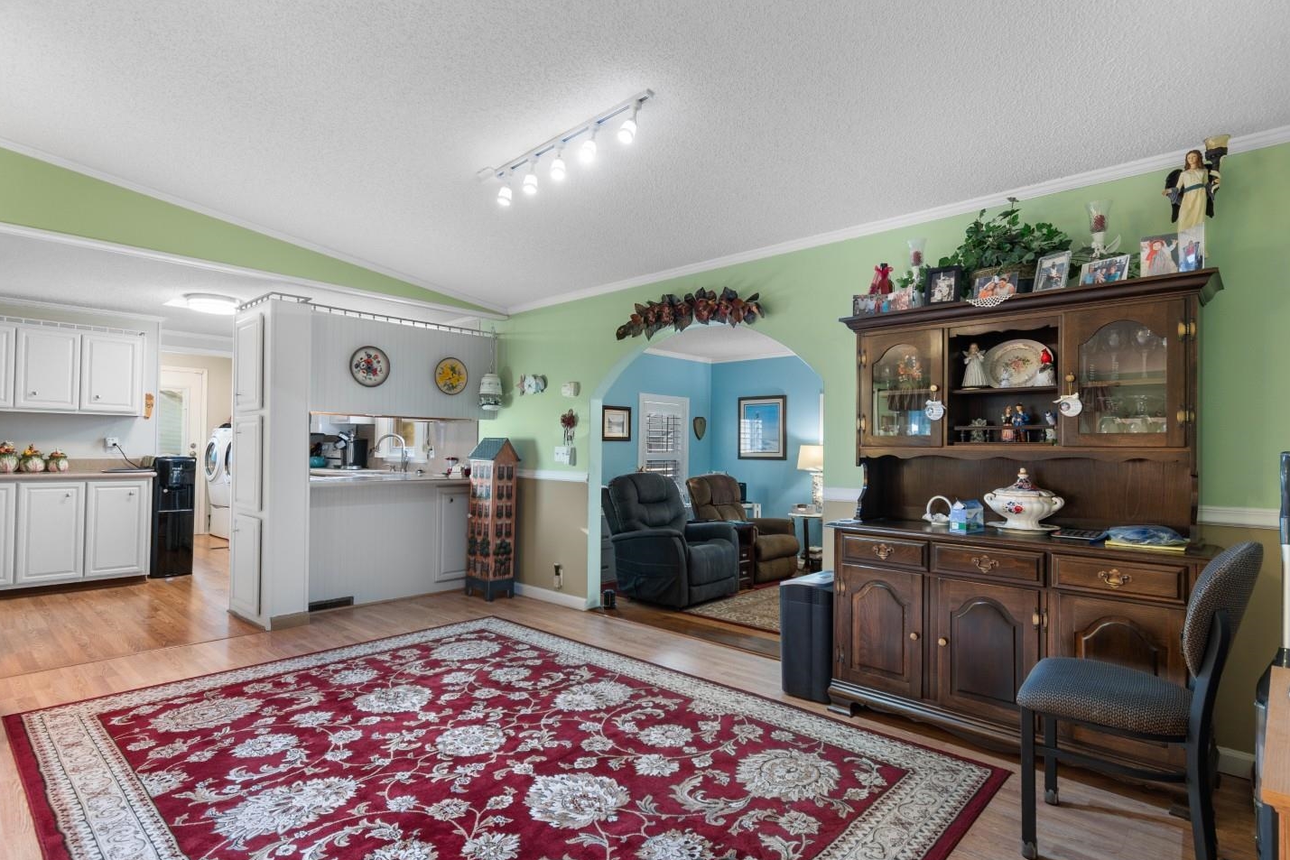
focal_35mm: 17
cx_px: 636
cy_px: 442
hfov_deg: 93.3
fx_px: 609
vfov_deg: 70.4
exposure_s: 1/1.25
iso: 100
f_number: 4.5
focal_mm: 10
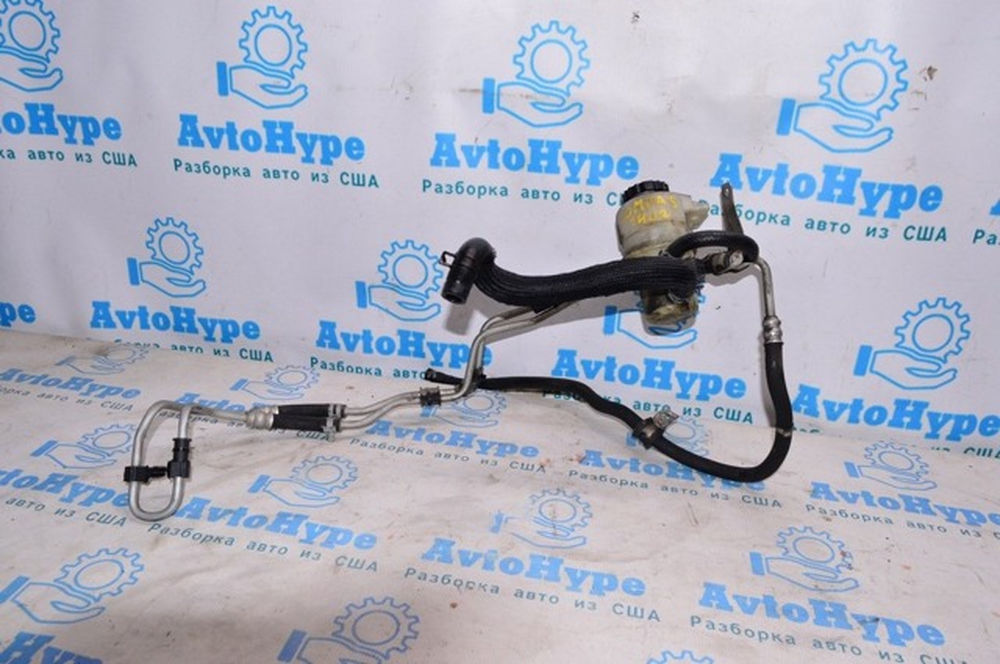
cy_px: 332
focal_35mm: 27
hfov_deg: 67.4
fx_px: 749
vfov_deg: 47.8
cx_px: 500
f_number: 8
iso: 1600
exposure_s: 1/160
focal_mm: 18
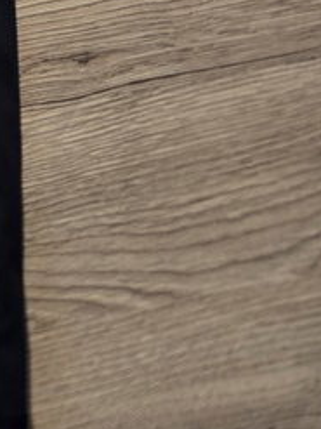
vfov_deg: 20.8
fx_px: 953
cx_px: -206
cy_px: -249
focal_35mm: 77
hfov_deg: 16.7
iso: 1250
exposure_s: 1/50
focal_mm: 5.4
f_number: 1.8
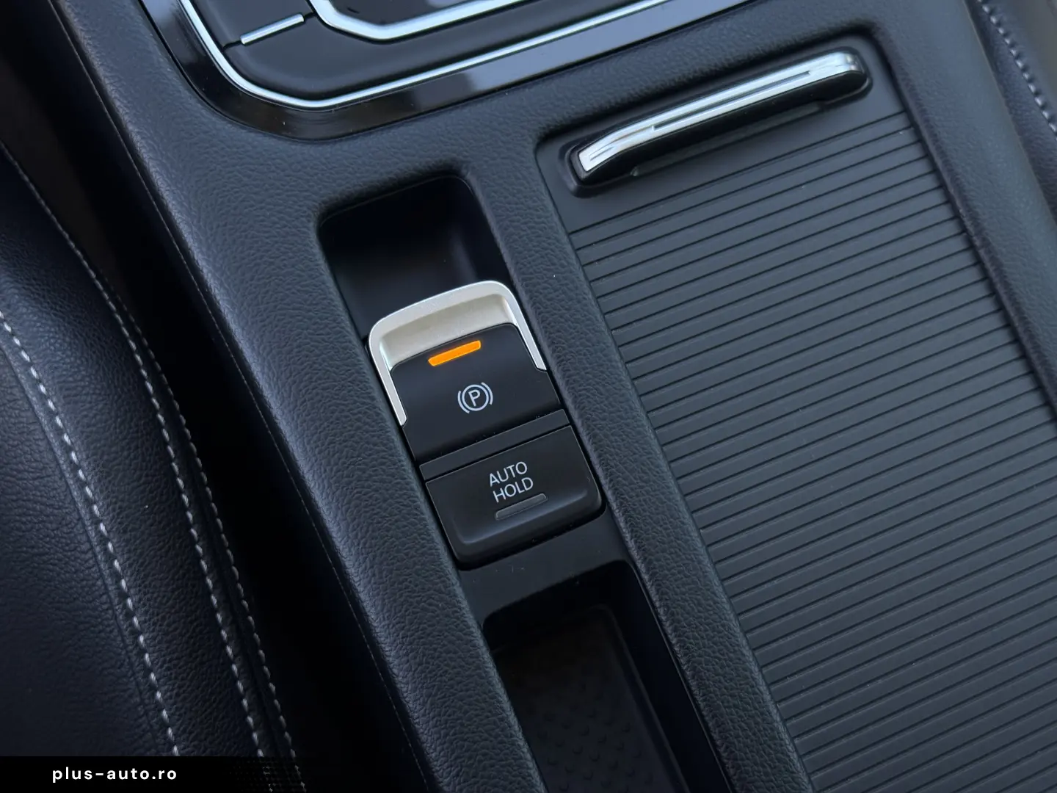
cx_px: 528
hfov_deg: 39.7
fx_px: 1466
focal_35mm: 48
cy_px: 396
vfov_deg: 30.3
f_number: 1.78
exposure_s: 1/140
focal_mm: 6.76
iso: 80
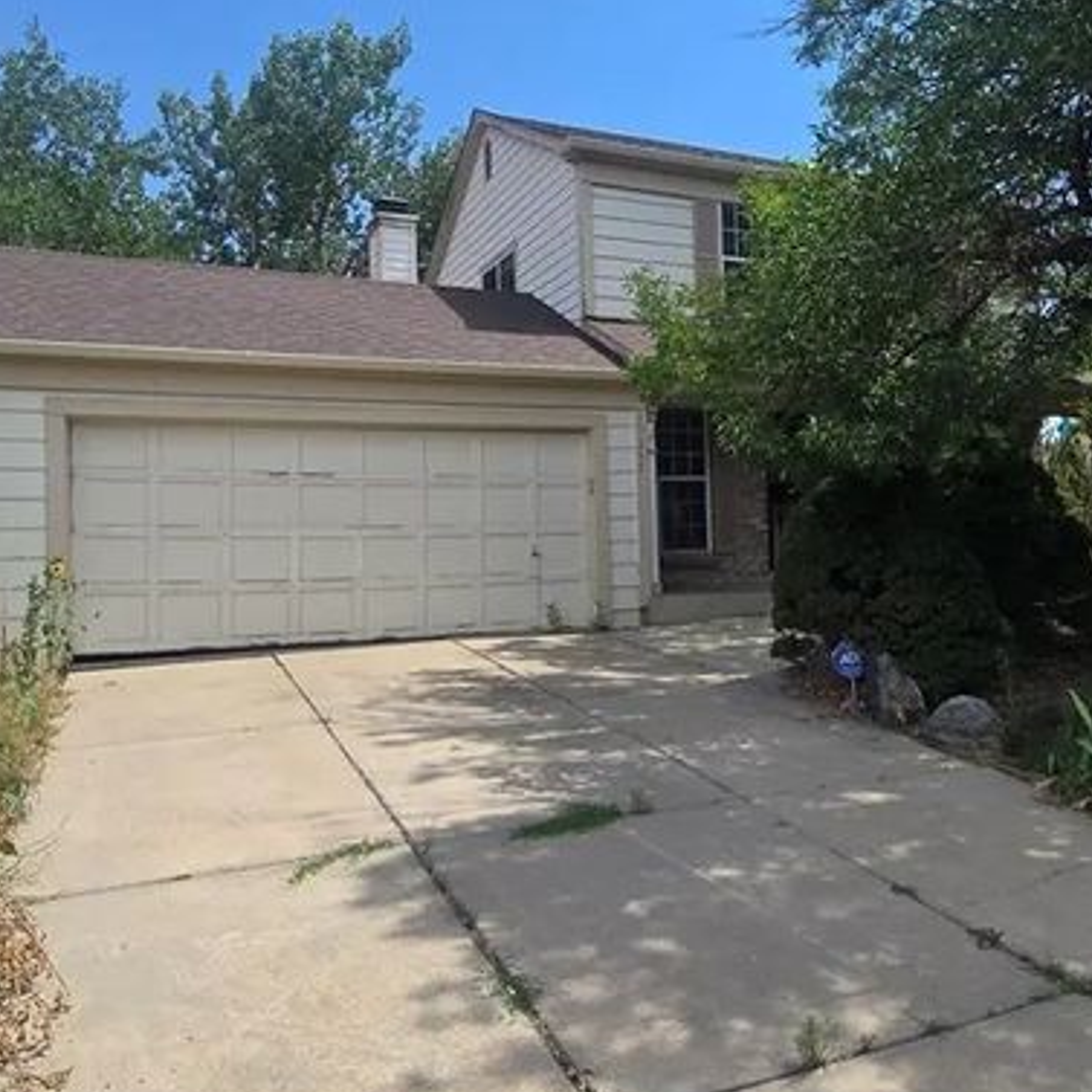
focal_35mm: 26
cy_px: 517
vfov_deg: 60.9
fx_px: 928
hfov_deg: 60.6
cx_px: 640
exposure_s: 1/2359
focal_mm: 2.2
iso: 50
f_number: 2.2
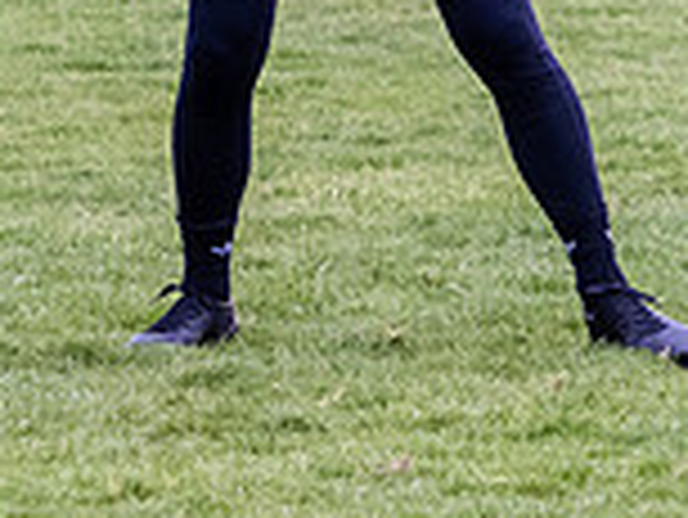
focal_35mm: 577
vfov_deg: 2.6
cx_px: 614
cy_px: -106
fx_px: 11477
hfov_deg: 3.4
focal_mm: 75
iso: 2500
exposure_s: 1/1250
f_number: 2.8
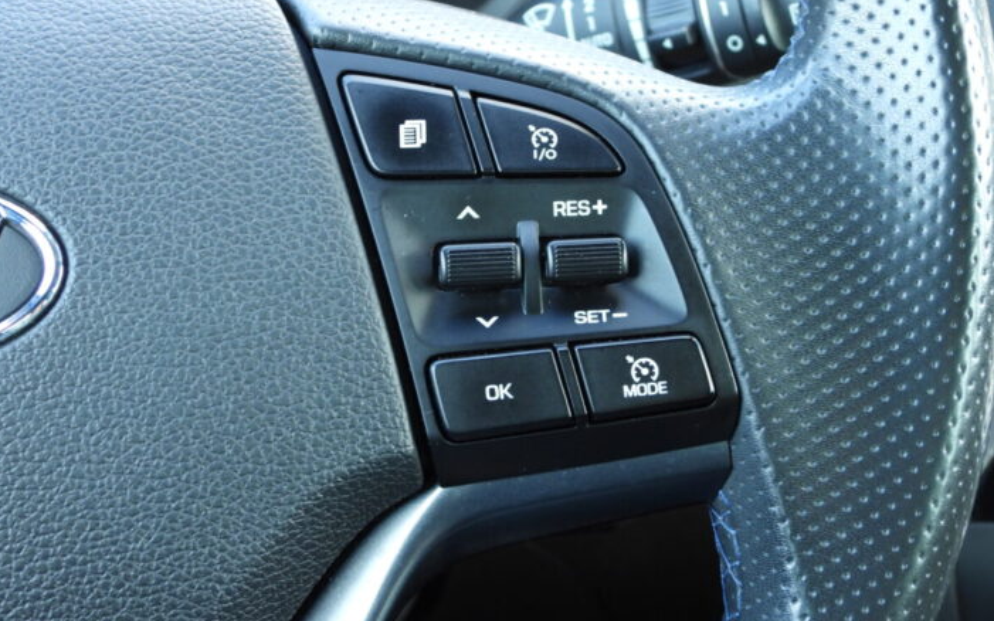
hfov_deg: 29.4
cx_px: 501
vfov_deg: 18.6
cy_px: 262
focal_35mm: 70
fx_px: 1896
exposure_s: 1/30
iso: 250
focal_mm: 11.7
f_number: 3.5
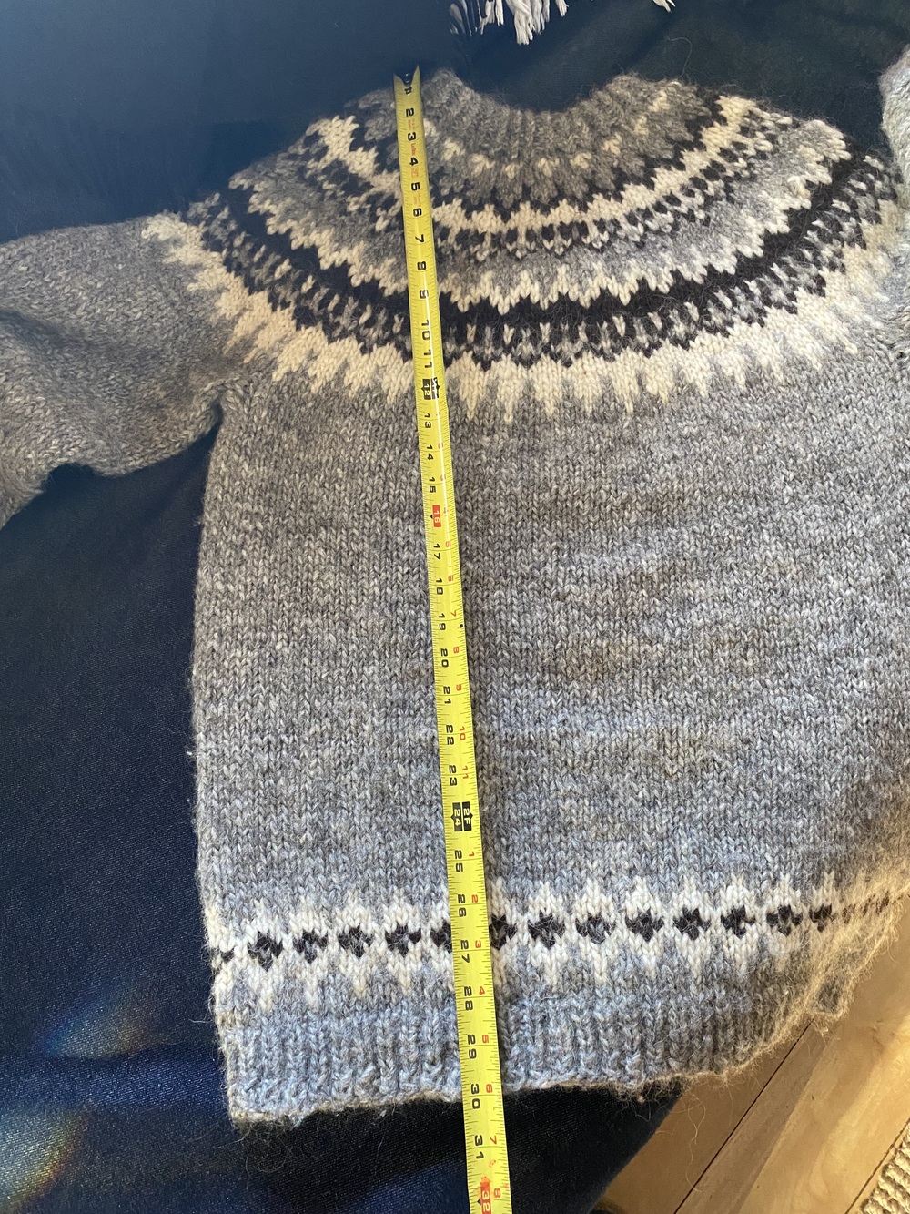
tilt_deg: -69.6
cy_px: 607
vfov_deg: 67.3
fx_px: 911
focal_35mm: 26
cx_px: 455
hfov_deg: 53.1
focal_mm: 4.25
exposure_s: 1/60
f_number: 1.8
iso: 400
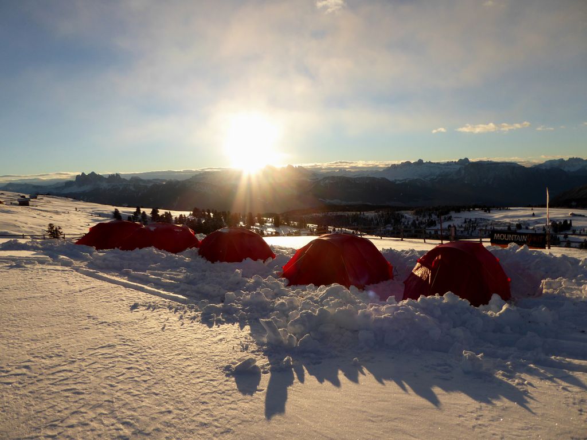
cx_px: 294
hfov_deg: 71.6
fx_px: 407
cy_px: 220
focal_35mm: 24
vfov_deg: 56.8
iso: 100
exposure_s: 1/1300
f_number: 3.3
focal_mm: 4.3
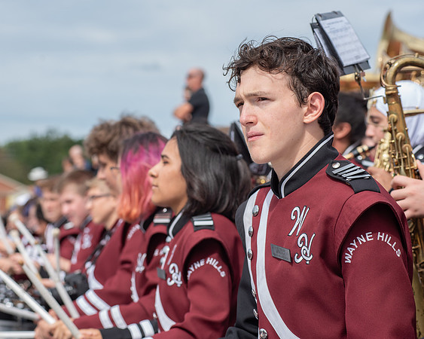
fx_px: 1318
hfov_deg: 18.3
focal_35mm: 105
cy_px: 170
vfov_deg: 14.6
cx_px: 196
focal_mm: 92
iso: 200
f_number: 5.6
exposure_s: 1/640
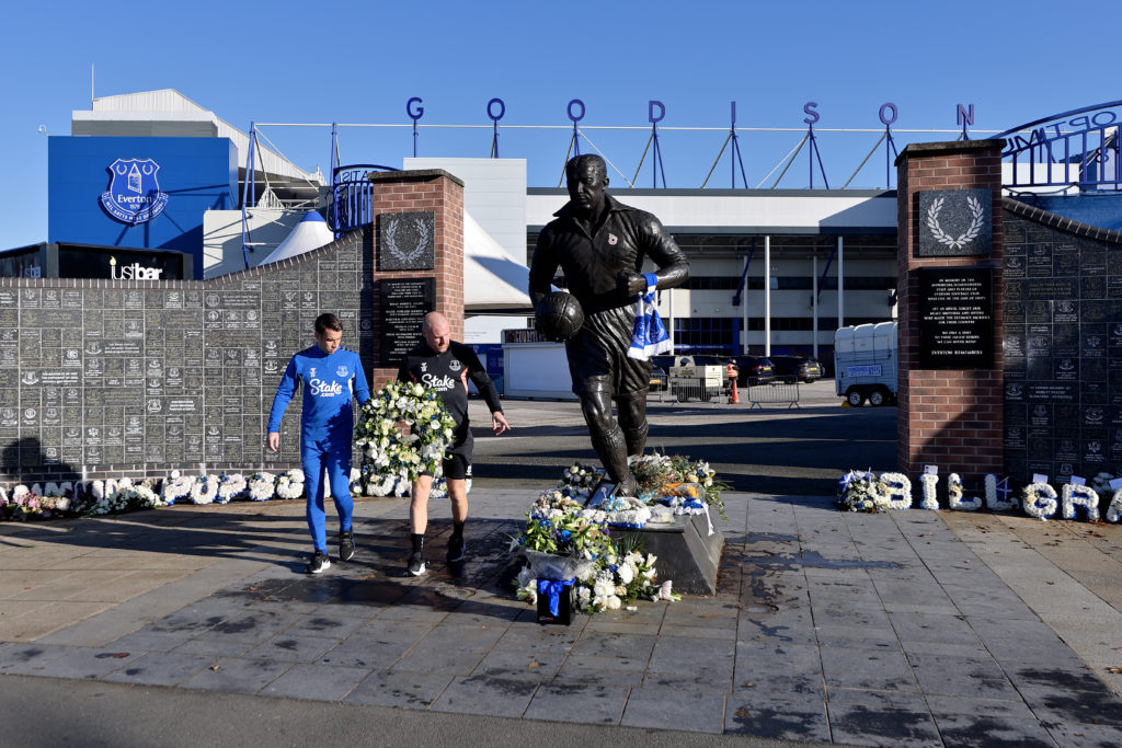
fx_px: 748
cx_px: 561
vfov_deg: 53.1
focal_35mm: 24
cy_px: 374
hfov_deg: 73.7
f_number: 5.6
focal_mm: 24
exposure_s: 1/250
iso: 100
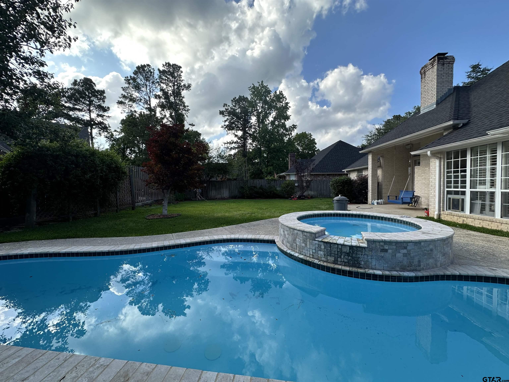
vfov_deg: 85.7
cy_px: 191
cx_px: 254
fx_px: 206
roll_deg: +1.6
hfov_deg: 102.1
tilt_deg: +0.0
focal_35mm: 14
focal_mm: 2.22
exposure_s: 1/487
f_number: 2.2
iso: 40
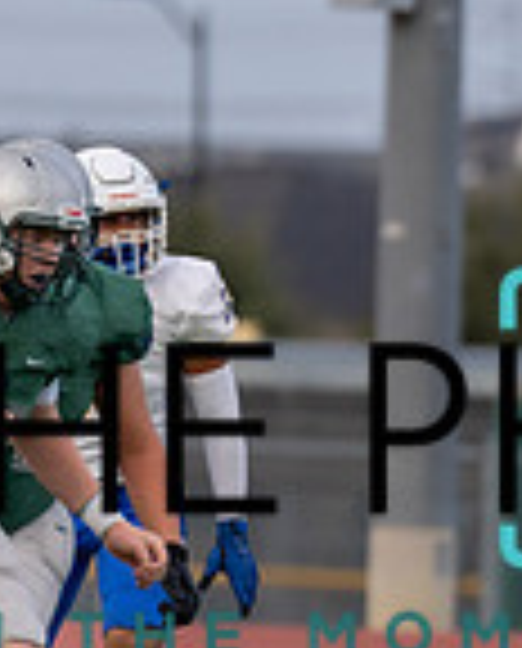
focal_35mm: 1142
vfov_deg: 1.7
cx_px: 692
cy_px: 433
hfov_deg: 1.4
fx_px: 21961
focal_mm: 200
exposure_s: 1/1250
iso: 250
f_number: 2.8
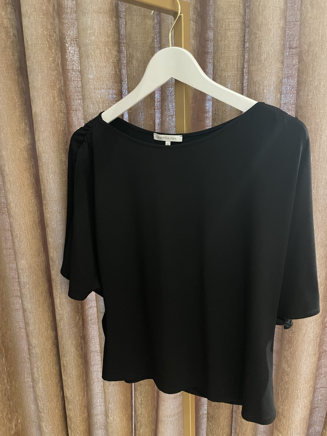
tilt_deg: -14.6
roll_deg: +2.8
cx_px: 164
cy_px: 218
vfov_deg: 67.3
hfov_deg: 53.1
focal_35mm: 26
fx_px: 327
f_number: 1.6
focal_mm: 4.2
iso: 800
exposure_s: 1/25
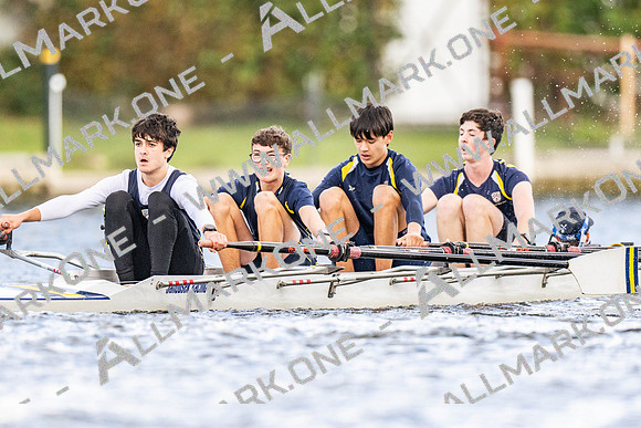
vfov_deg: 1.5
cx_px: 320
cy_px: 214
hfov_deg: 2.3
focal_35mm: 900
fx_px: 16036
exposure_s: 1/2500
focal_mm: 600
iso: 1100
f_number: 4
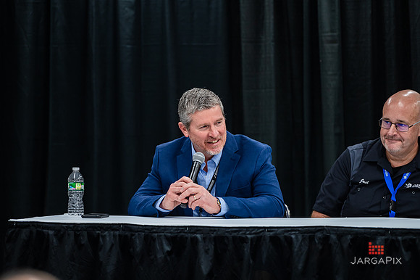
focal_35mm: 208
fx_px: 2430
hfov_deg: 9.9
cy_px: 138
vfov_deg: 6.6
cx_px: 202
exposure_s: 1/200
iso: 1000
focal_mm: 200
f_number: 4
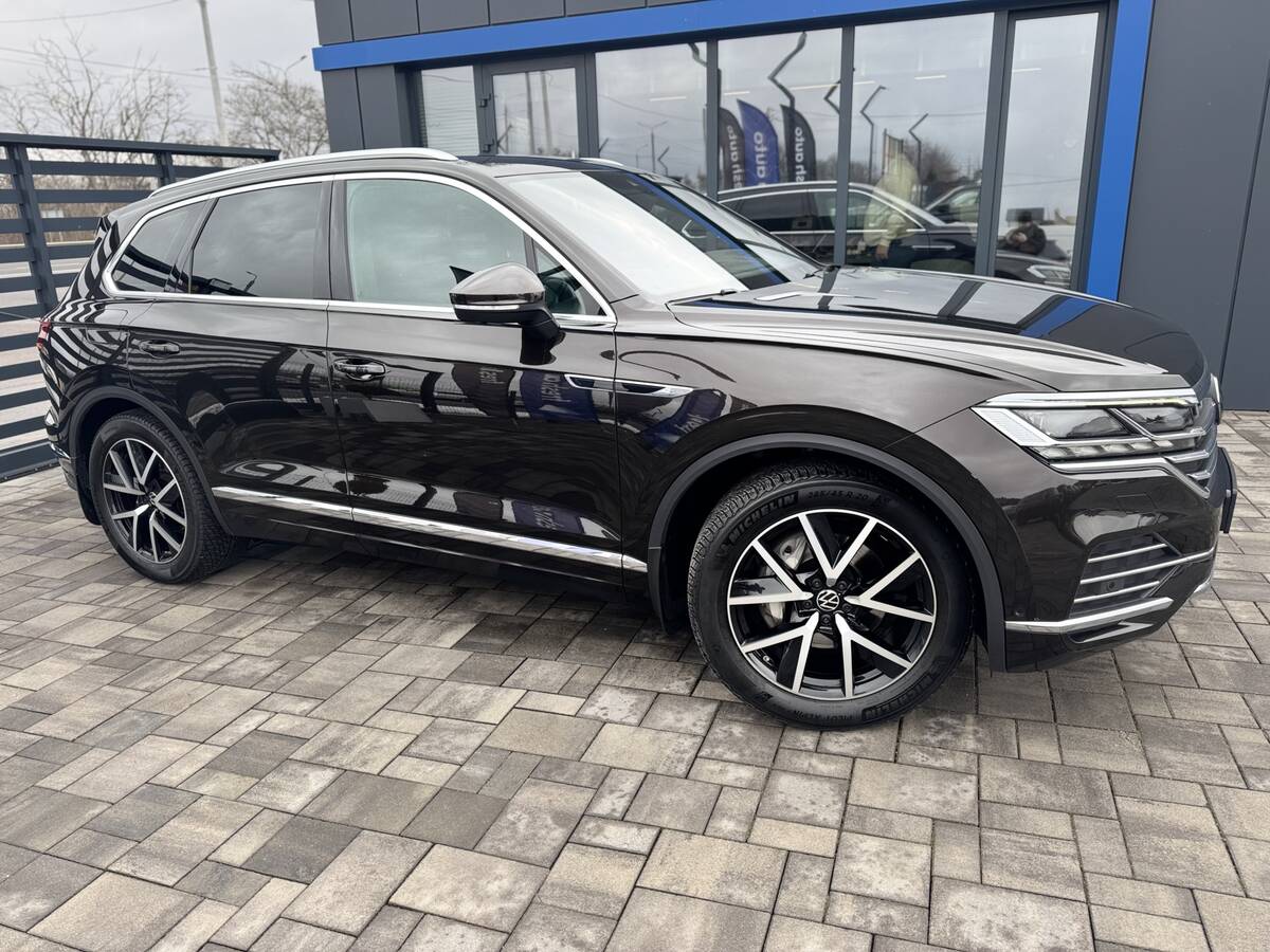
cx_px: 635
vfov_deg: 56.8
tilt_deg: -16.5
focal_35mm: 24
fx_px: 881
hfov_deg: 71.6
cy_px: 476
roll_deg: +1.6
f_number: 1.78
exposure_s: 1/664
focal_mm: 6.76
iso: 80
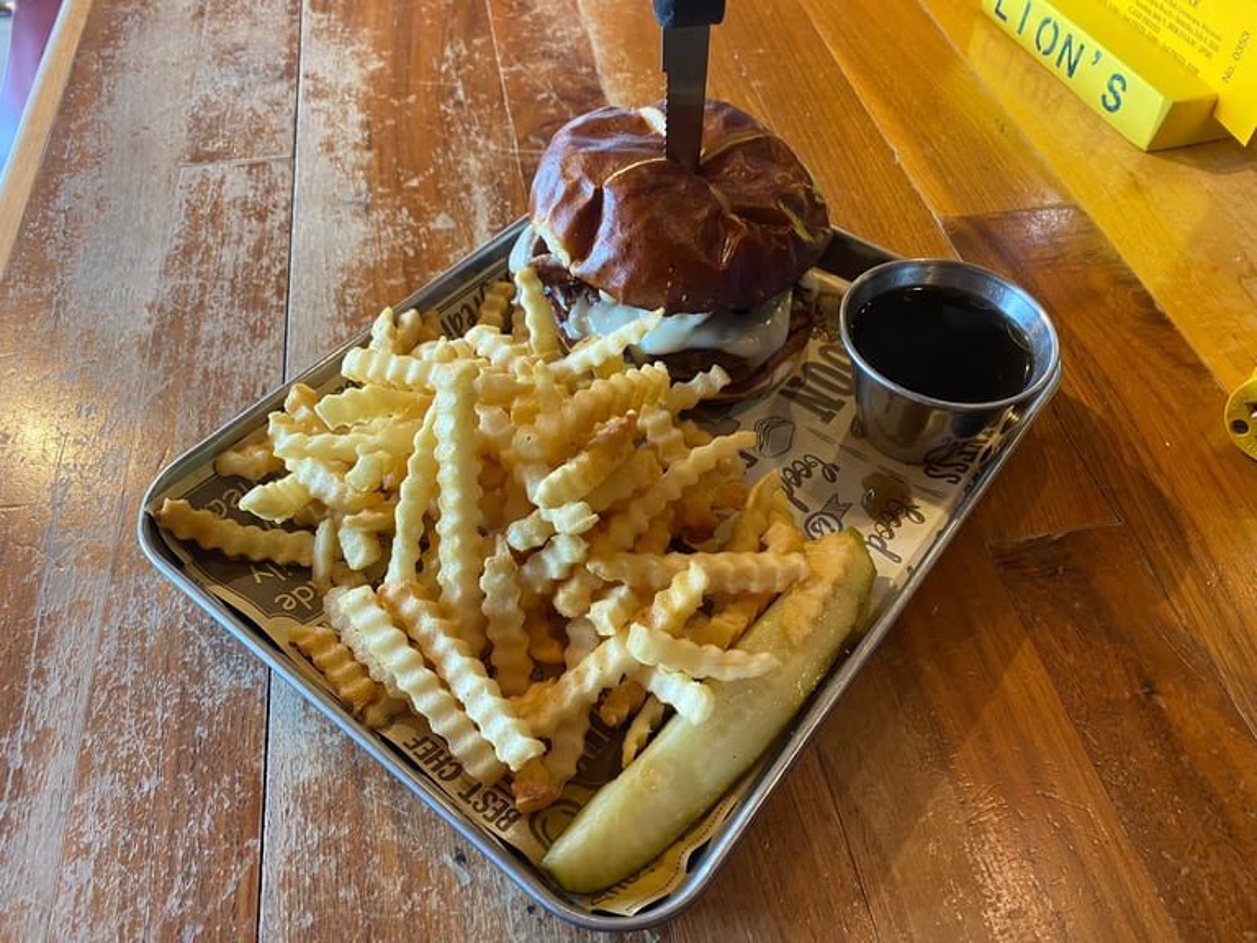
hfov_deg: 67.3
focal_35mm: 26
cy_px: 472
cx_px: 628
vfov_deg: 53.1
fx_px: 944
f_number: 1.8
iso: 100
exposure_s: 1/60
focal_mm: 4.25
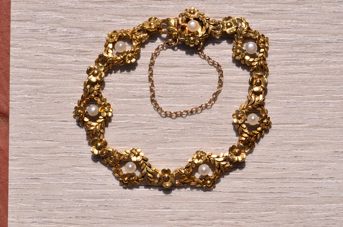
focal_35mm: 158
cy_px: 114
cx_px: 172
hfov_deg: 13.1
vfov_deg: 8.7
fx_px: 1498
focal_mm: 105
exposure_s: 1/125
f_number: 22
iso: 100
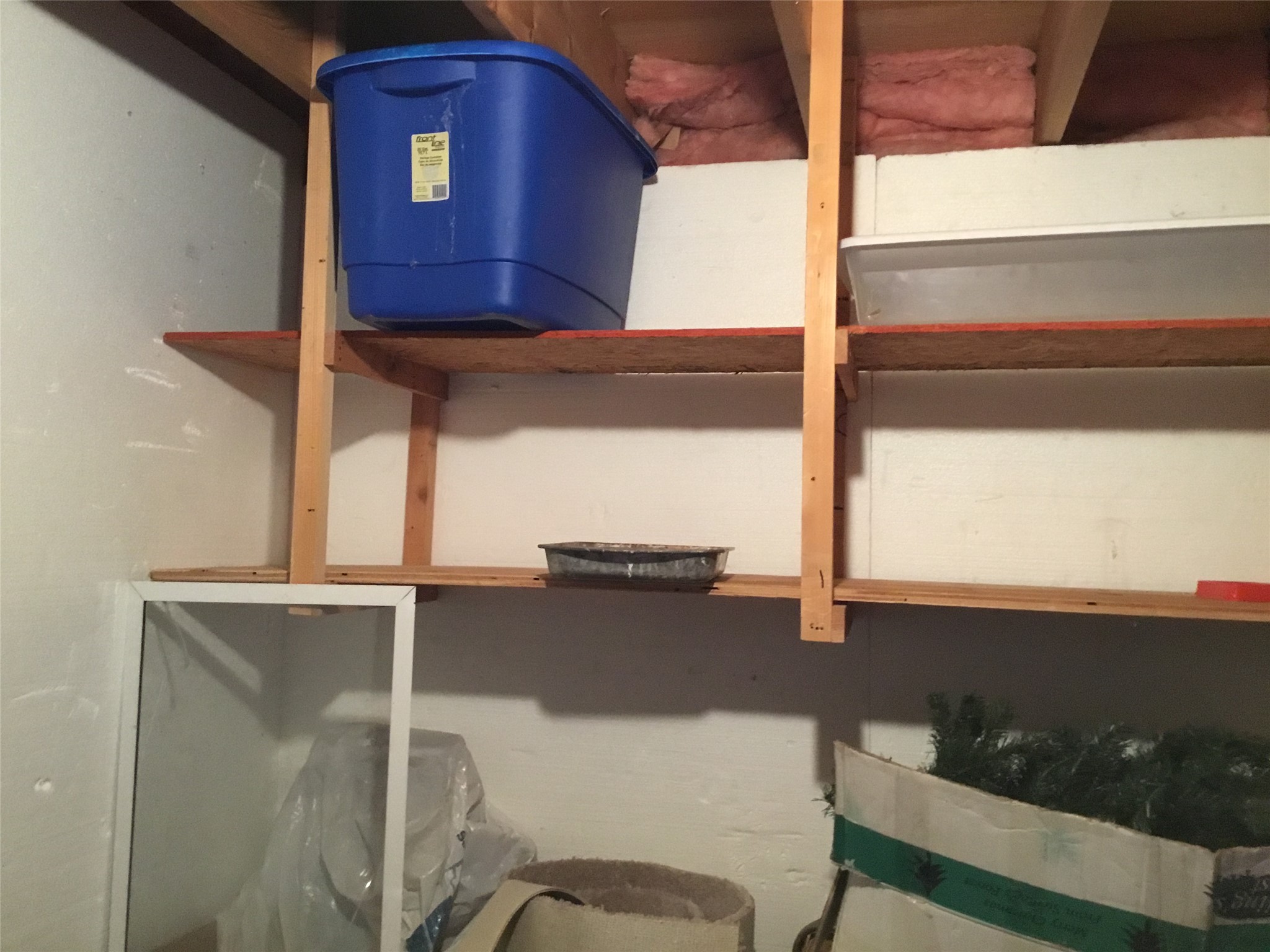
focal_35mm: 31
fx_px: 1137
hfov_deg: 58.4
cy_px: 476
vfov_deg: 45.4
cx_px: 635
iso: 200
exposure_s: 1/30
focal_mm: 3.3
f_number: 2.4
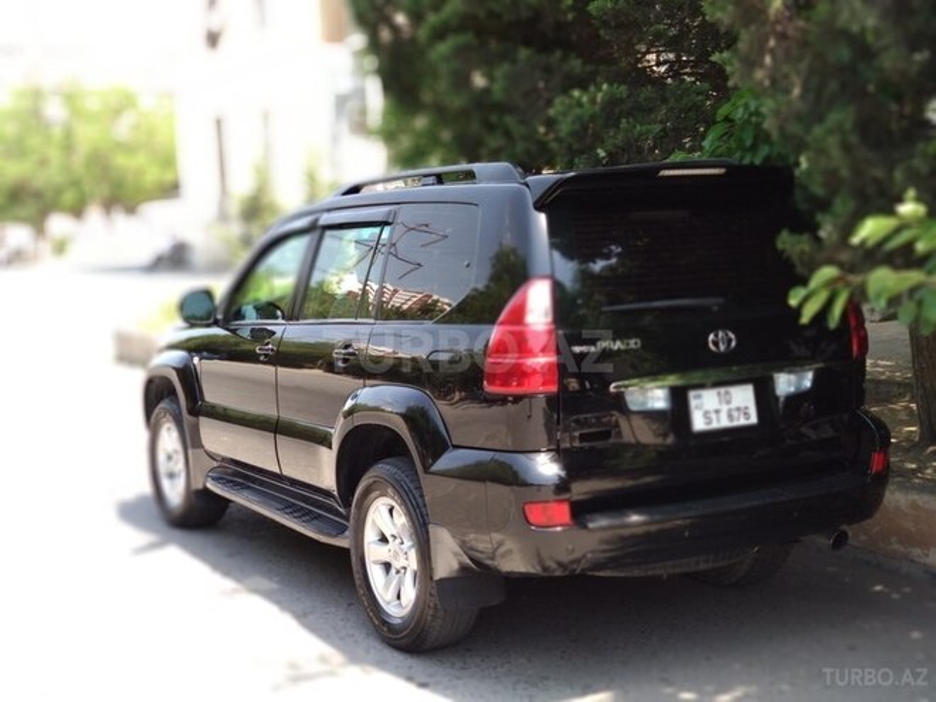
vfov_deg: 28.0
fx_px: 1406
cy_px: 351
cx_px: 468
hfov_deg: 36.8
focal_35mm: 52
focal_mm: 5.99
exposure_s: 1/100
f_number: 2.6
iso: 100
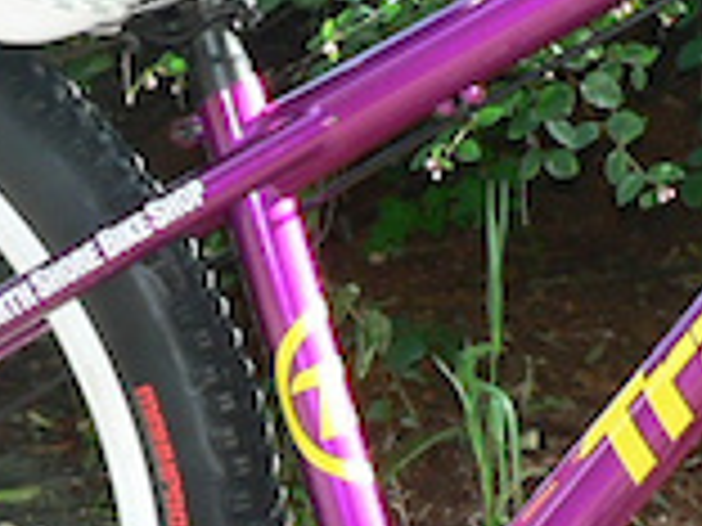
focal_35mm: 180
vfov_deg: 8.2
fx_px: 3650
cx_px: 688
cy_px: 292
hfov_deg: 10.9
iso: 64
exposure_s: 1/80
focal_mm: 6
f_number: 2.8
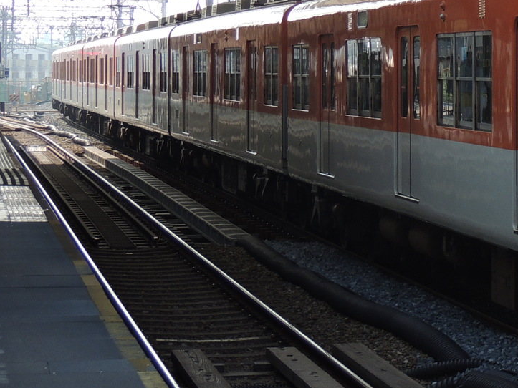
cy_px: 100
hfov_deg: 13.1
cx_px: 649
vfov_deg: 10.1
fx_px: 2184
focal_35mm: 146
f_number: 3.7
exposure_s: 1/400
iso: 100
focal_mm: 9.8
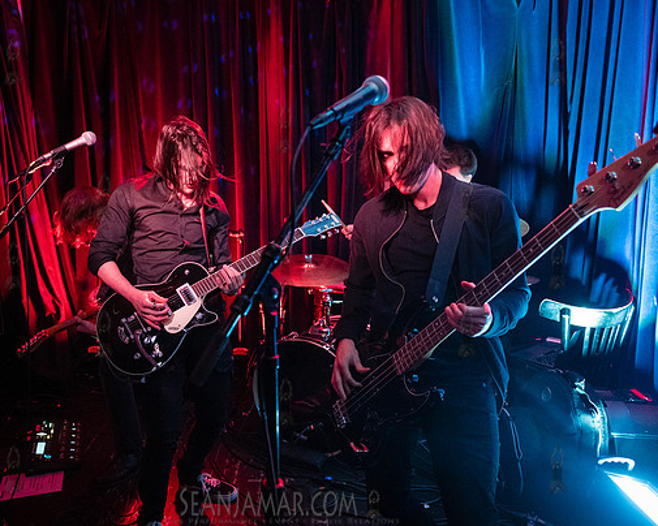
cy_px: 264
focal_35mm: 28
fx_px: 545
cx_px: 254
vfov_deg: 51.5
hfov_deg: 61.5
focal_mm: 24
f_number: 3.5
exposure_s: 1/320
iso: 12800
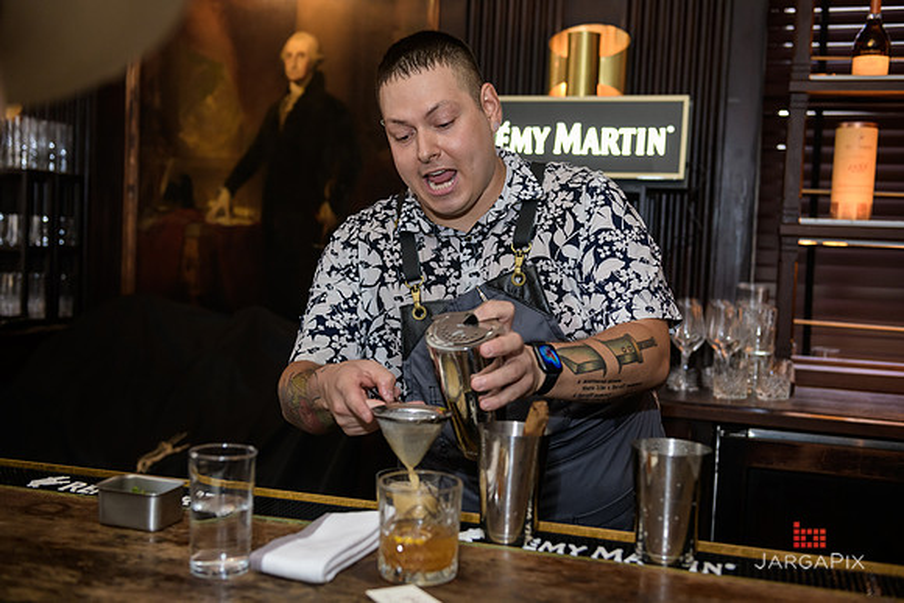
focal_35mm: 42
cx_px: 452
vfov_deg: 31.9
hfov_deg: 46.4
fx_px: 1055
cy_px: 302
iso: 1000
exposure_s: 1/125
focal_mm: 42
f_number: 3.2
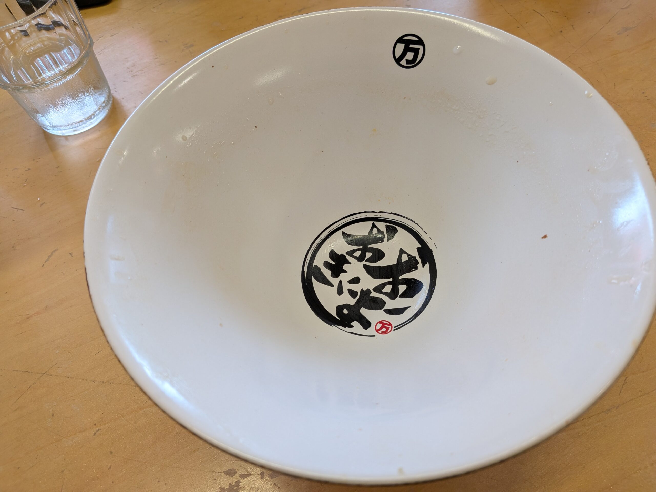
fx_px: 455
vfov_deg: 56.8
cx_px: 328
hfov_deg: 71.6
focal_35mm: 24
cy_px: 246
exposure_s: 1/101
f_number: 1.7
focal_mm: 4.53
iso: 80
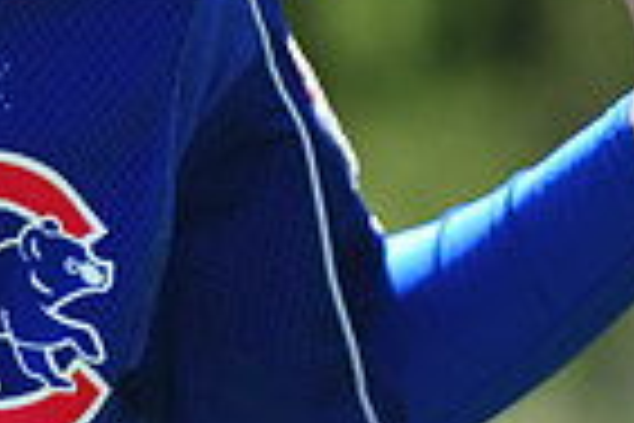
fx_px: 14440
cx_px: -301
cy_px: -315
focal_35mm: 820
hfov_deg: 2.5
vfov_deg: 1.7
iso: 200
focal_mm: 200
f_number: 4.5
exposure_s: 1/640
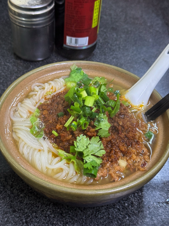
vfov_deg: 39.7
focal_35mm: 48
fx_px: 312
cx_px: 84
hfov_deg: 30.3
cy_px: 113
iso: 250
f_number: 1.78
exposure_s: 1/33
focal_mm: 6.86
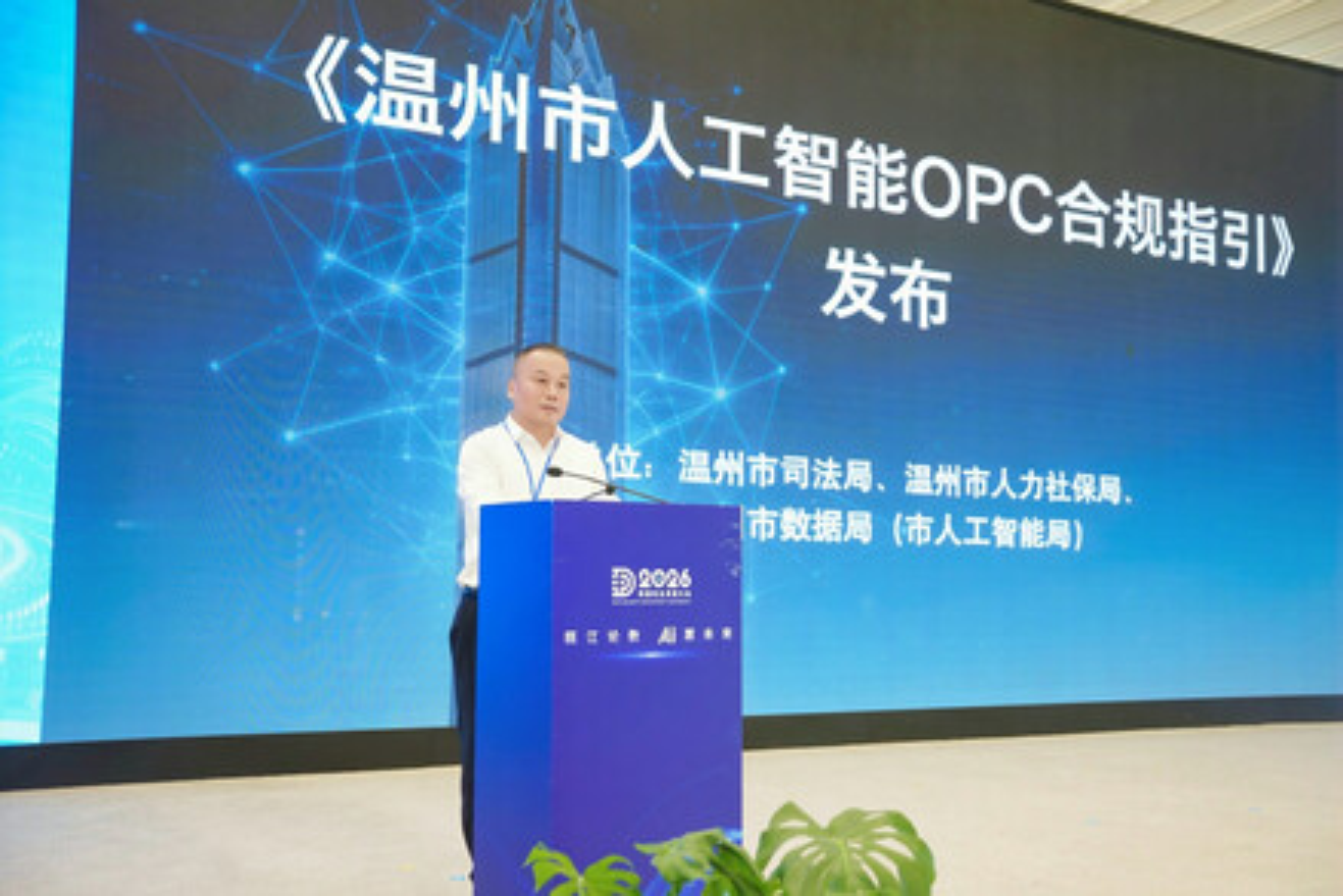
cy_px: 448
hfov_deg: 49.0
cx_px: 672
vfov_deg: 33.8
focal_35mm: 40
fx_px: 1474
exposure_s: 1/200
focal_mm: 39.5
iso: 640
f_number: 2.8
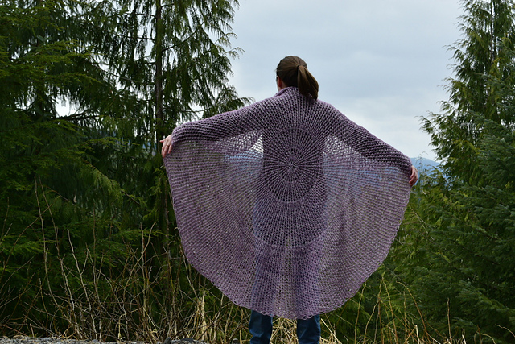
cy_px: 172
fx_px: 773
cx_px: 258
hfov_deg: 36.9
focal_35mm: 54
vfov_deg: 25.1
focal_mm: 36
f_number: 10
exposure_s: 1/320
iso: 400
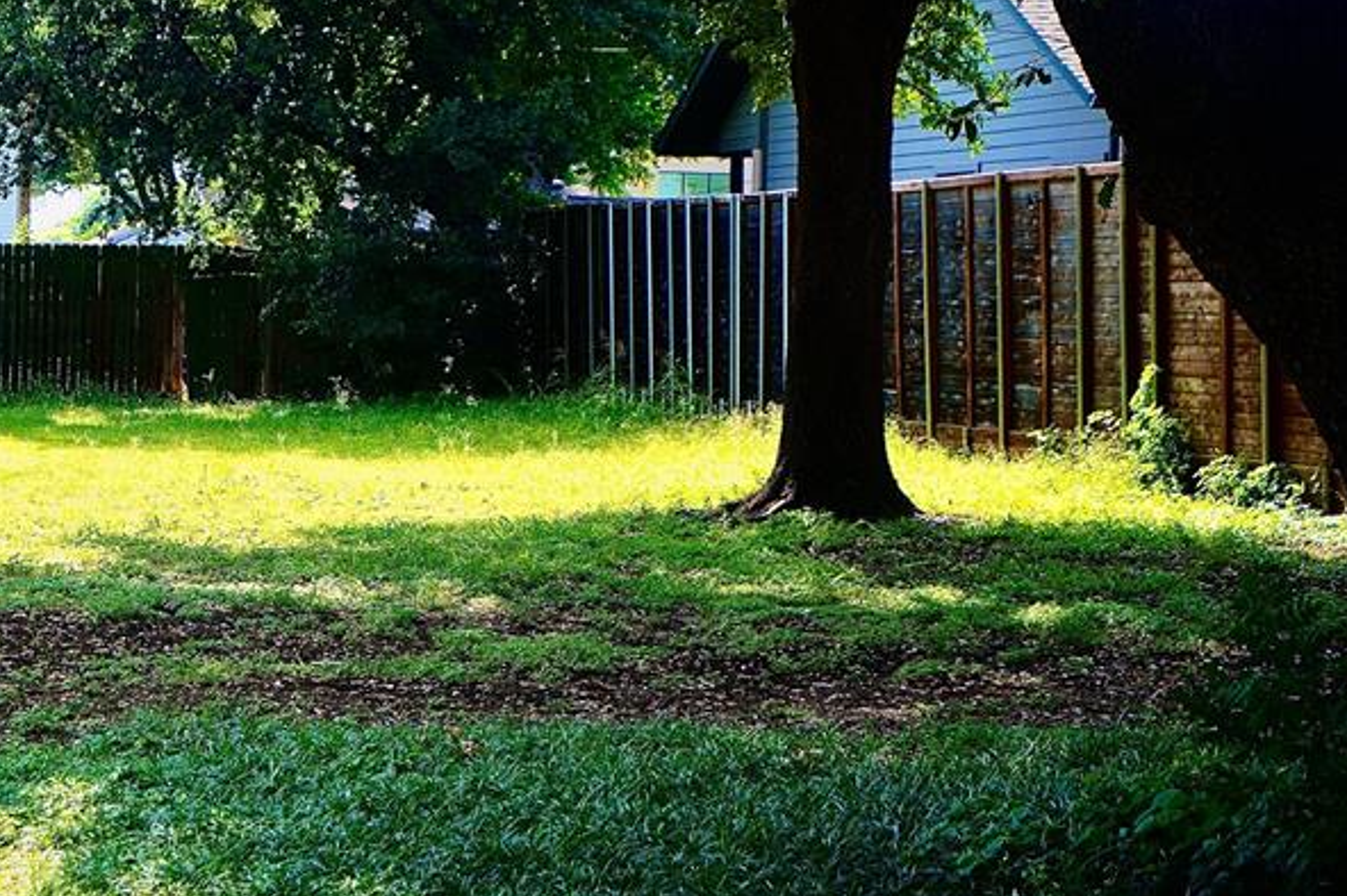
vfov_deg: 15.0
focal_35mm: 91
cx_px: 319
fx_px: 3398
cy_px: 403
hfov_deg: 22.2
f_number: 5
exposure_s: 1/125
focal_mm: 35
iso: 100
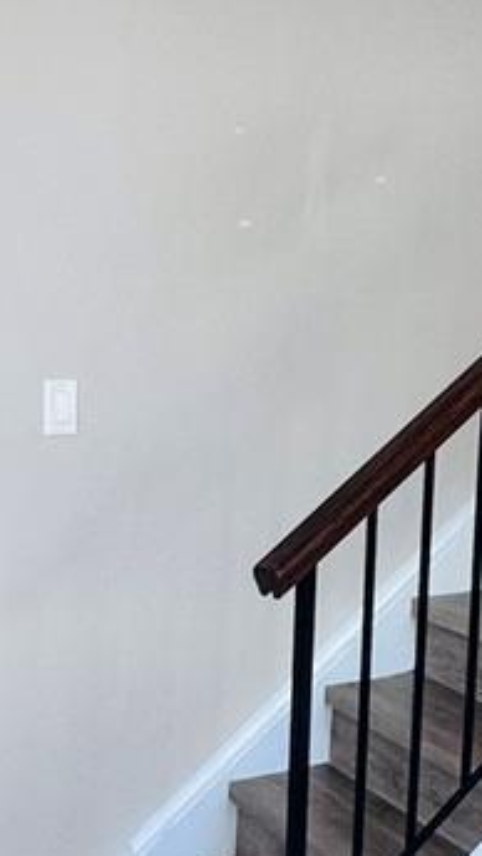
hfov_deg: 22.6
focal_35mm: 53
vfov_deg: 39.2
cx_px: 281
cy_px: 412
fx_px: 1205
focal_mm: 2.22
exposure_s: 1/120
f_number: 2.2
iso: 125
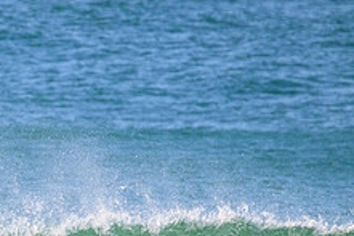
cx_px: -85
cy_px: 269
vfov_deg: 0.7
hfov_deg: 1.0
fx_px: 20644
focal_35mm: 2101
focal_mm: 800
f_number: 11
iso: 1400
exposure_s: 1/2000
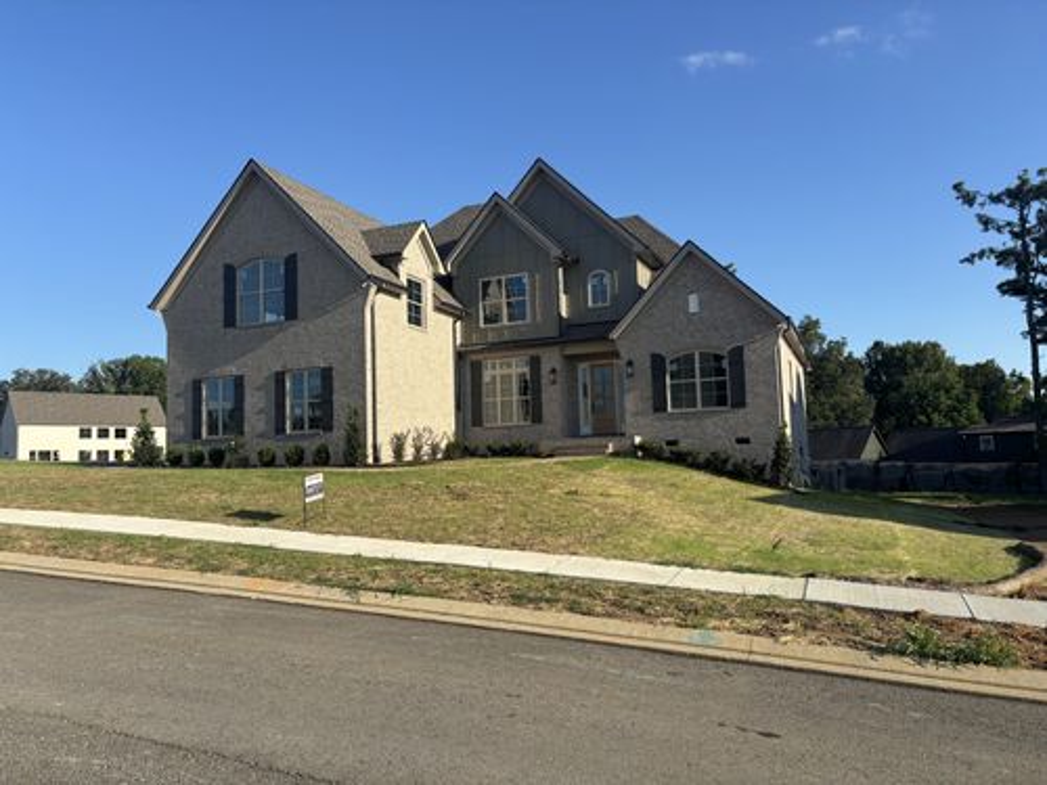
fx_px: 786
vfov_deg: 53.1
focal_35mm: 26
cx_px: 524
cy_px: 392
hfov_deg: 67.3
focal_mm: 5.96
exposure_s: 1/2342
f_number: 1.6
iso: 50
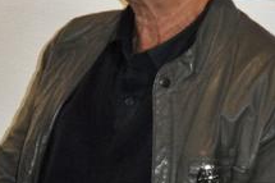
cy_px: 54
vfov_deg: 7.1
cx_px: 96
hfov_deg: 10.7
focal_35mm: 192
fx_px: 1466
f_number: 4.2
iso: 240
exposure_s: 1/45
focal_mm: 10.2
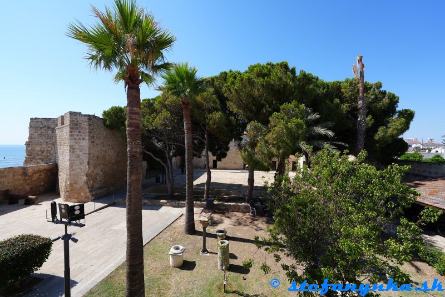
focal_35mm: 14
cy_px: 148
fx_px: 173
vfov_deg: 81.3
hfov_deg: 104.2
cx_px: 222
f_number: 11
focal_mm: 14
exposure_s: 1/100
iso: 100
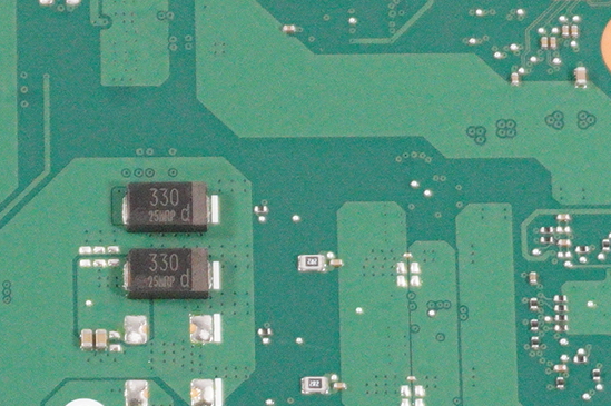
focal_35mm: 321
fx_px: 5439
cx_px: -139
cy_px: 576
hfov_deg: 6.4
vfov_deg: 4.3
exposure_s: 1/250
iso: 1600
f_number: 5.6
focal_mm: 39
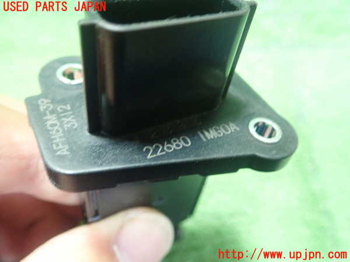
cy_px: 131
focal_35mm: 30
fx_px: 303
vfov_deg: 46.8
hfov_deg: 60.0
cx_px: 175
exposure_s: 1/40
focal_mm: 5.5
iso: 800
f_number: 2.3
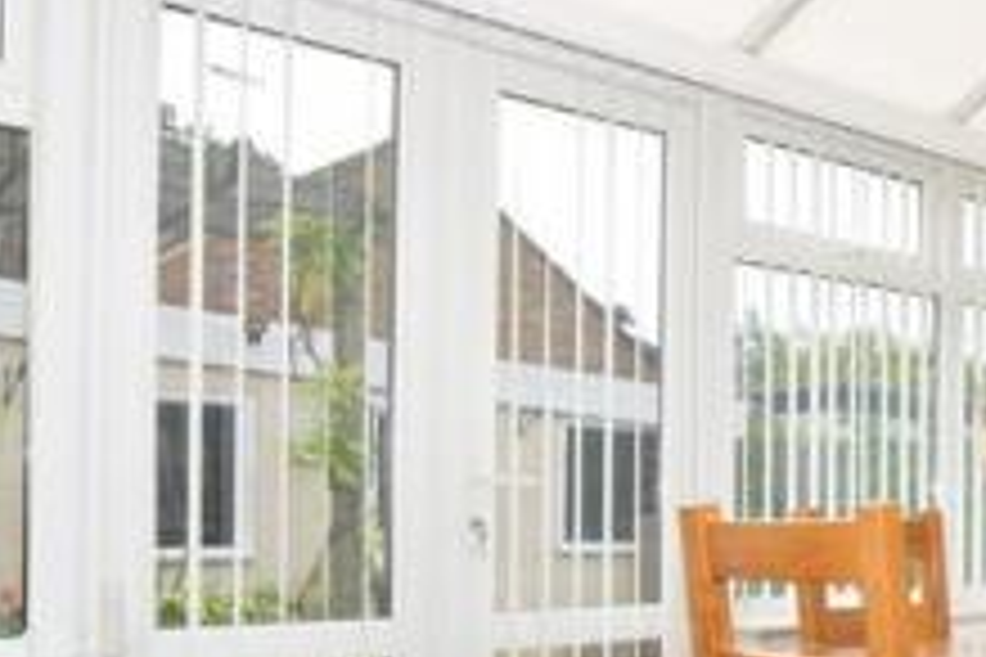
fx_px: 1232
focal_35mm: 45
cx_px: 923
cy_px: 502
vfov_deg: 29.3
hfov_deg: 39.8
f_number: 14
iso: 400
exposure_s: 1/200
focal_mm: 10
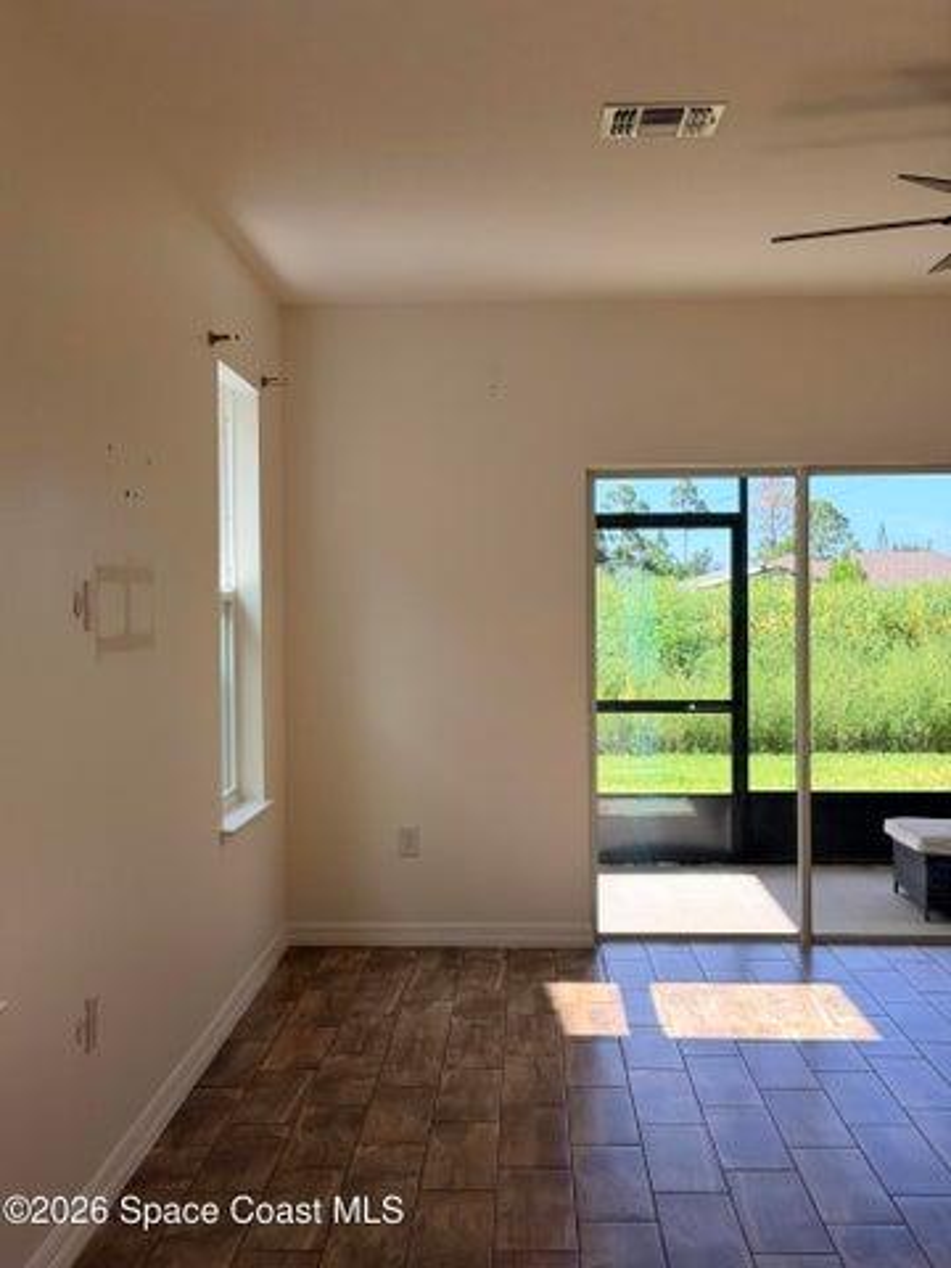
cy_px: 634
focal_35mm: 48
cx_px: 476
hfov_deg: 30.3
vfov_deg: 39.7
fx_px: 1758
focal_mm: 6.76
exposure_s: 1/549
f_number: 1.78
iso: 80
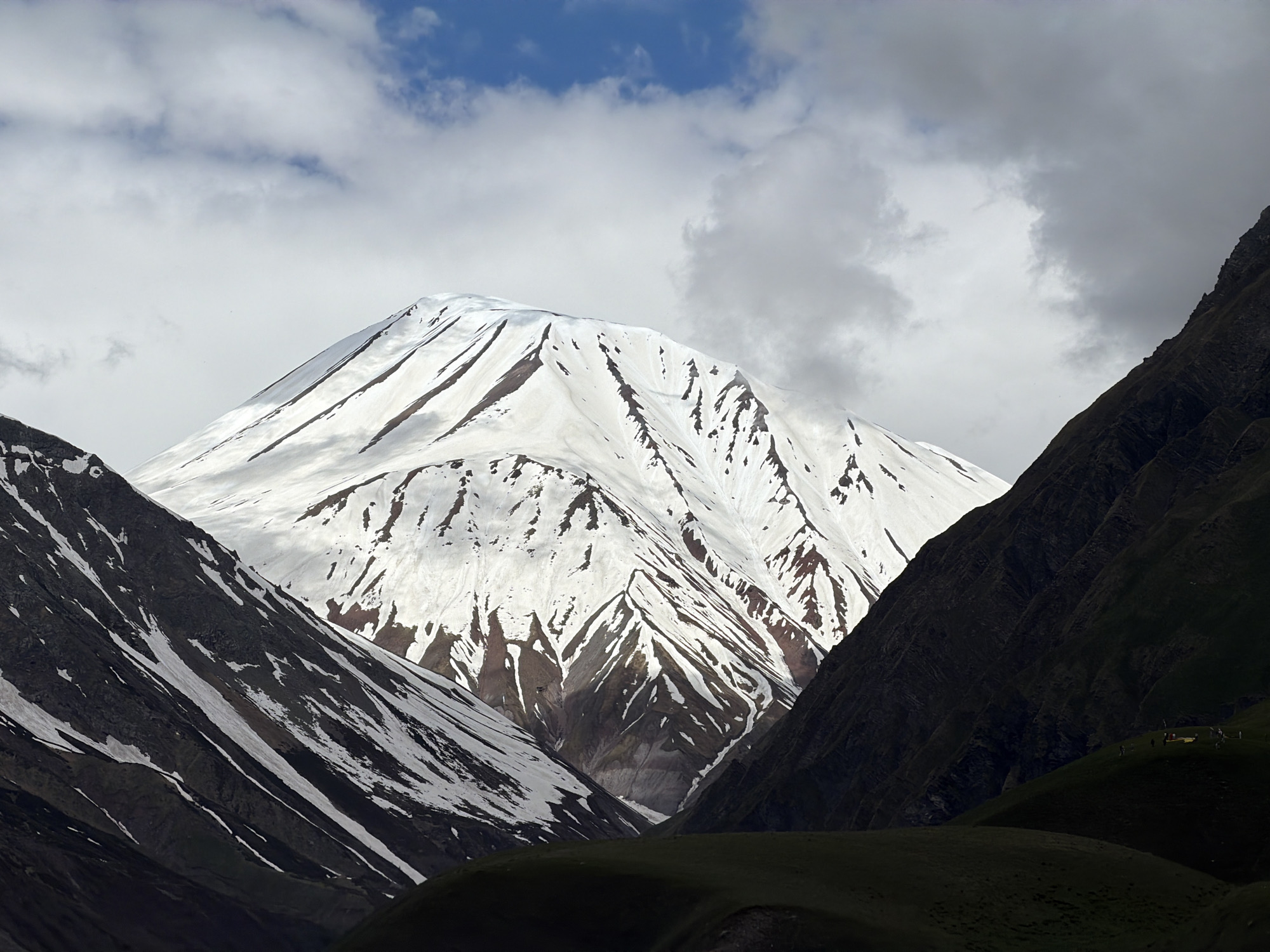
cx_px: 635
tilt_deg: +9.3
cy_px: 476
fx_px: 3669
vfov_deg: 14.8
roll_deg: +0.3
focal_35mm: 100
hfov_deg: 19.6
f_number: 2.8
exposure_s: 1/2717
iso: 20
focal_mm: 16.89
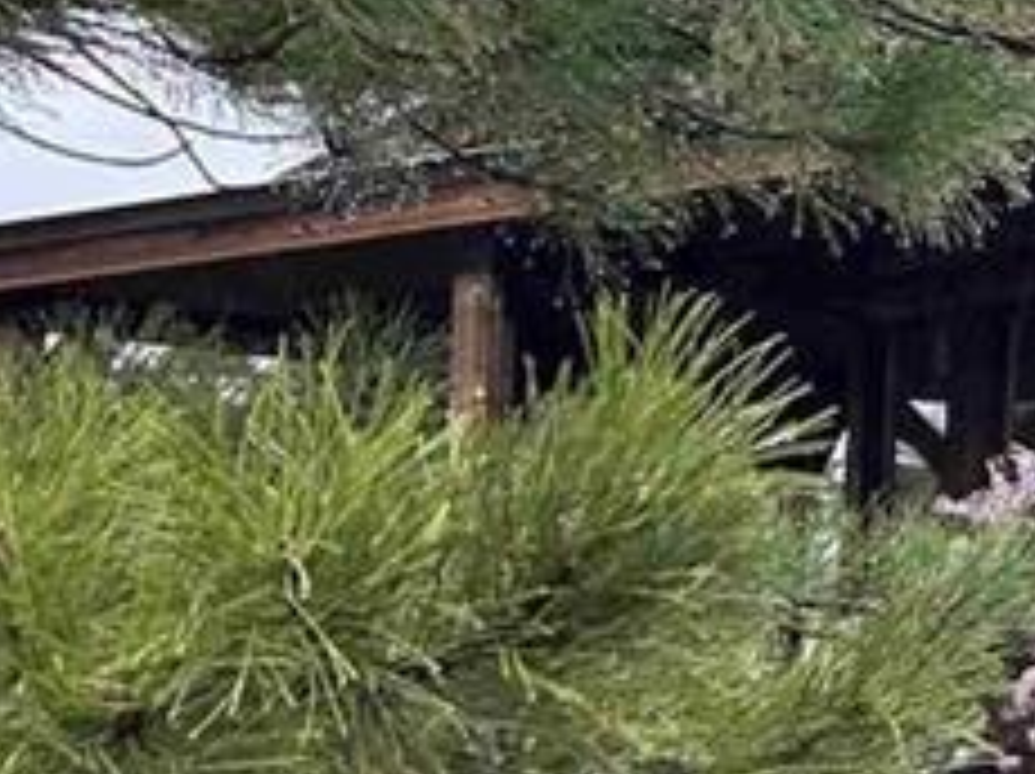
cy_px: 130
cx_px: 1796
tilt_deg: +8.0
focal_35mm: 116
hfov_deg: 15.0
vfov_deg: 12.7
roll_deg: +0.0
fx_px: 3465
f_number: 1.5
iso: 64
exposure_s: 1/121
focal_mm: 5.7
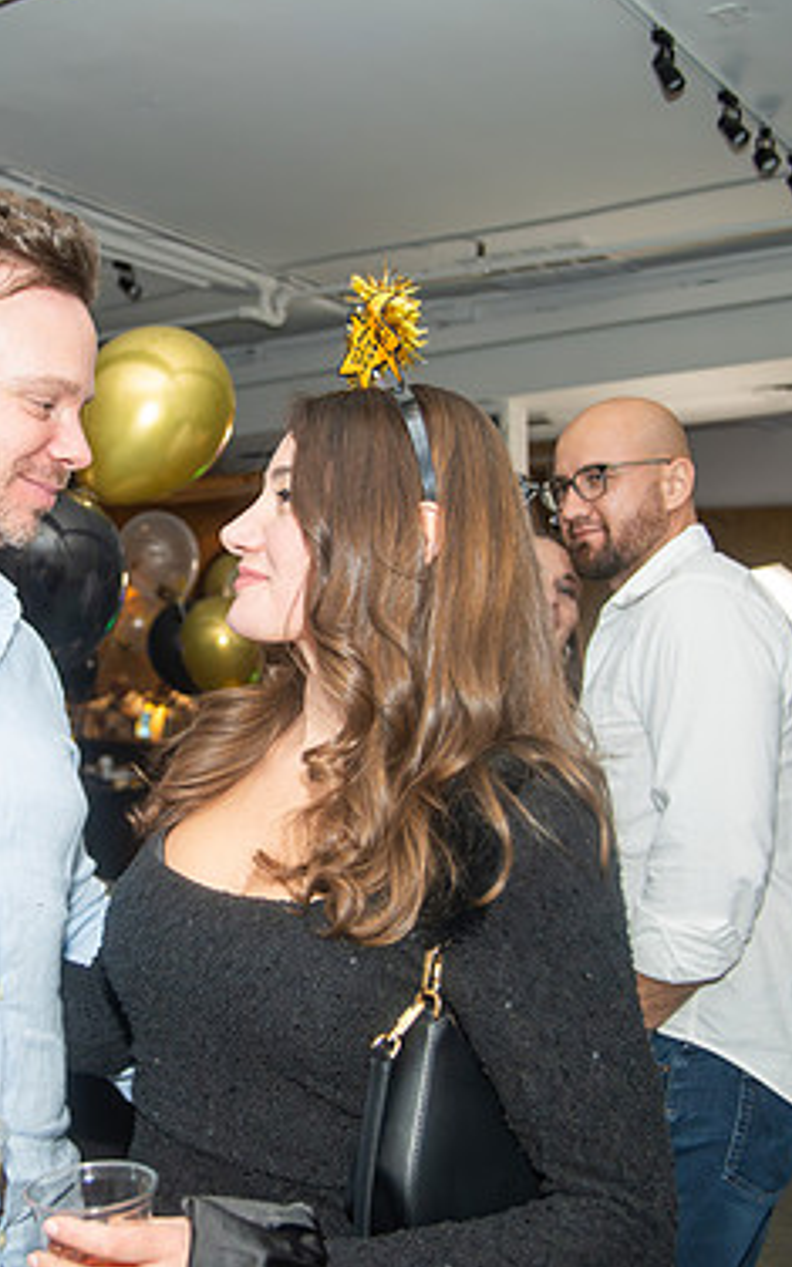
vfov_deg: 45.3
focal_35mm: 44
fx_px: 1520
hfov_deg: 28.5
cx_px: 138
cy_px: 628
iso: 2500
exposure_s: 1/125
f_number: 3.5
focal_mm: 28
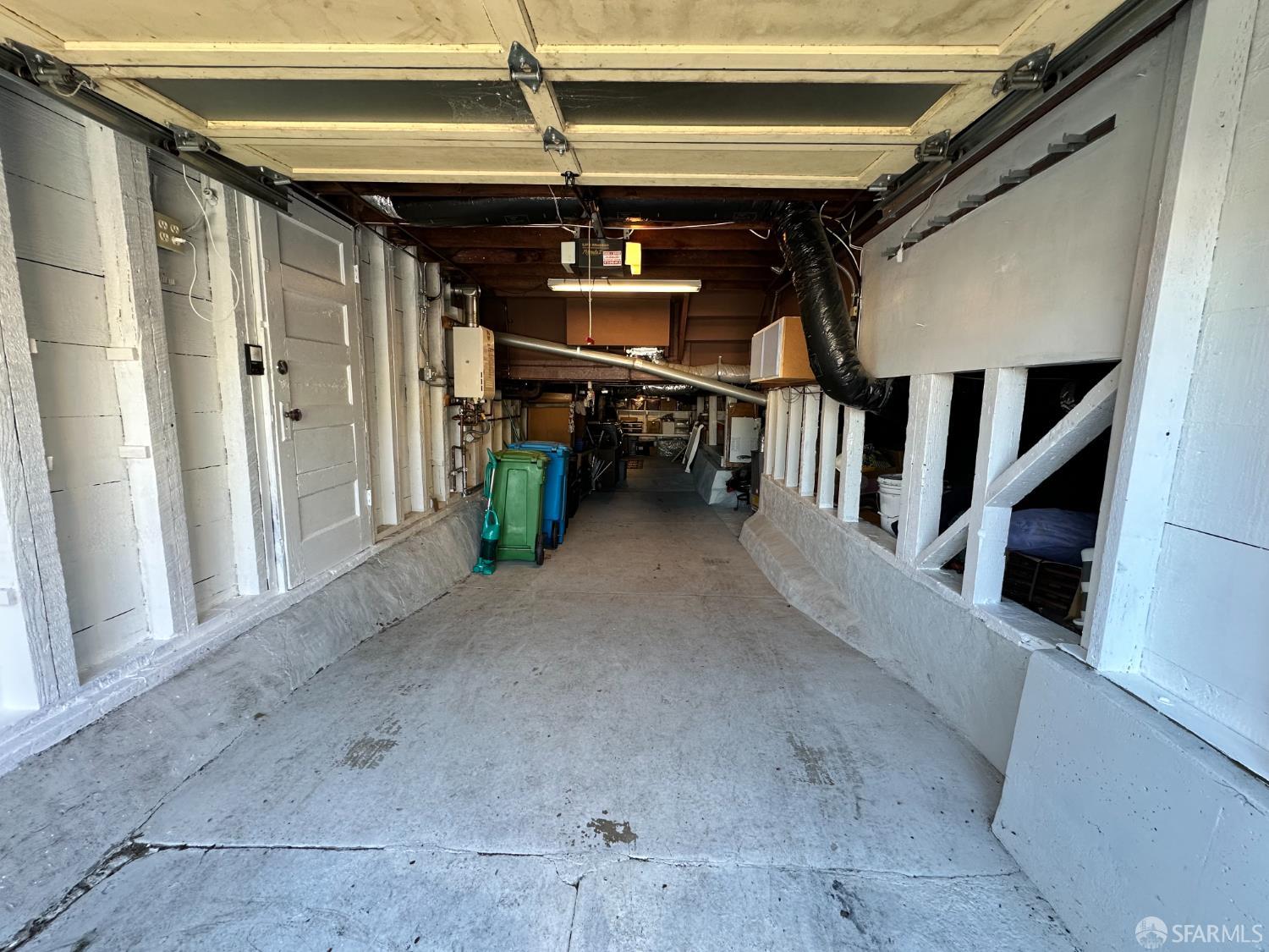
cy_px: 476
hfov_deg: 102.1
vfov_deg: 85.7
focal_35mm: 14
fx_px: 513
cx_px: 634
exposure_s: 1/120
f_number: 2.2
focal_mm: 2.22
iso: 200
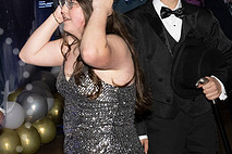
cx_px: -71
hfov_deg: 13.3
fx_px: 960
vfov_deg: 8.9
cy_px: -99
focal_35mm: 149
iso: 1000
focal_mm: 28
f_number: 5.6
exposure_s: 1/100
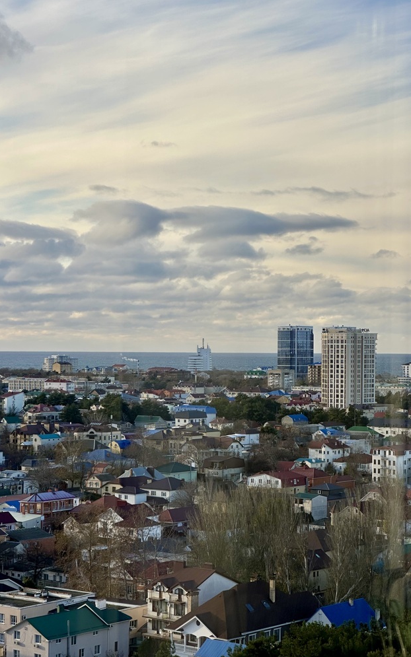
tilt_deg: +1.6
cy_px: 329
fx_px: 1469
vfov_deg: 25.2
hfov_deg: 15.9
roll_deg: -0.6
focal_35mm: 82
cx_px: 244
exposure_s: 1/351
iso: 32
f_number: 2.8
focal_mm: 9
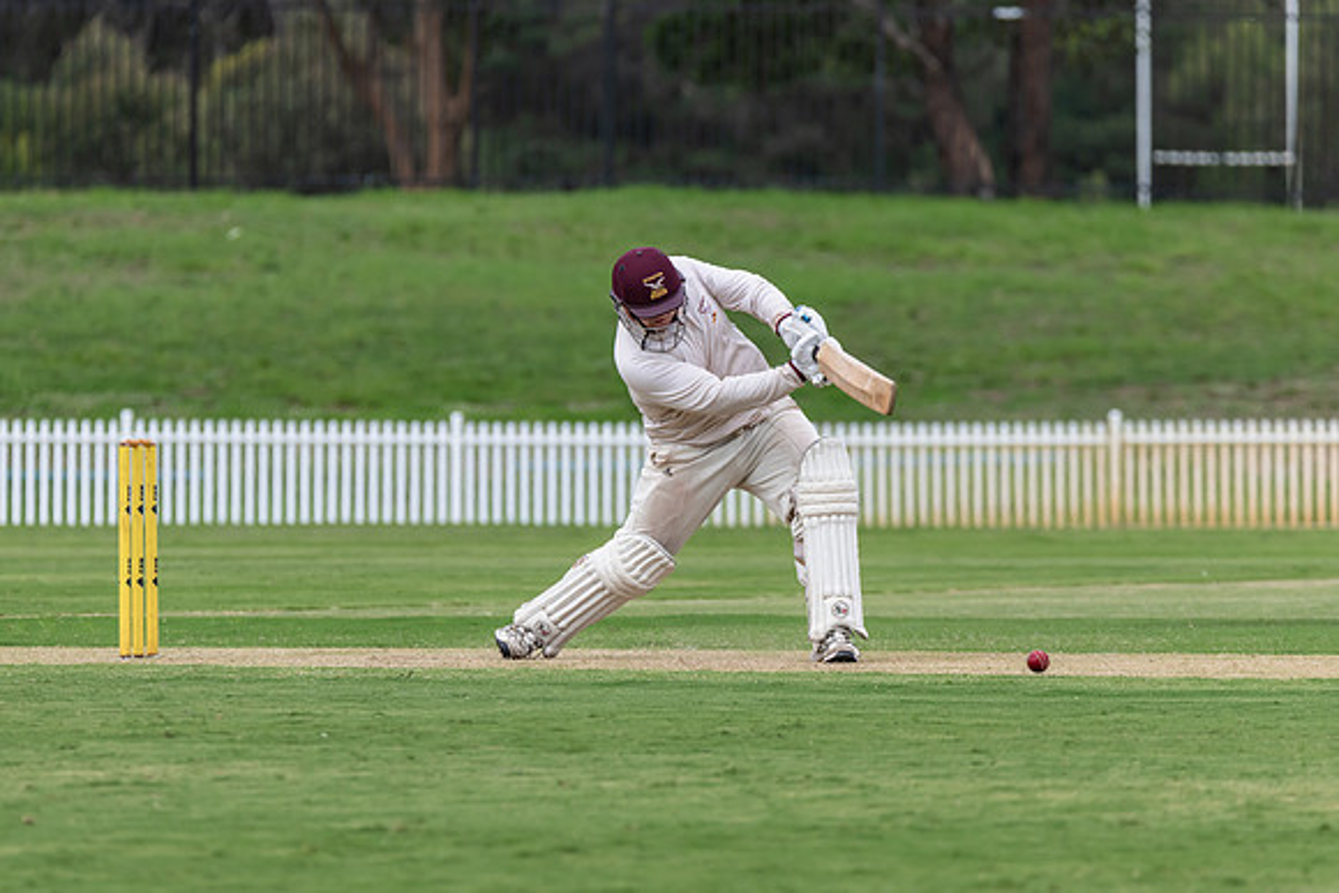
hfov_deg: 4.5
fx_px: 16926
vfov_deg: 3.0
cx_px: 664
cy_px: 450
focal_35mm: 455
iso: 500
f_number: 6.3
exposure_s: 1/1250
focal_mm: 380
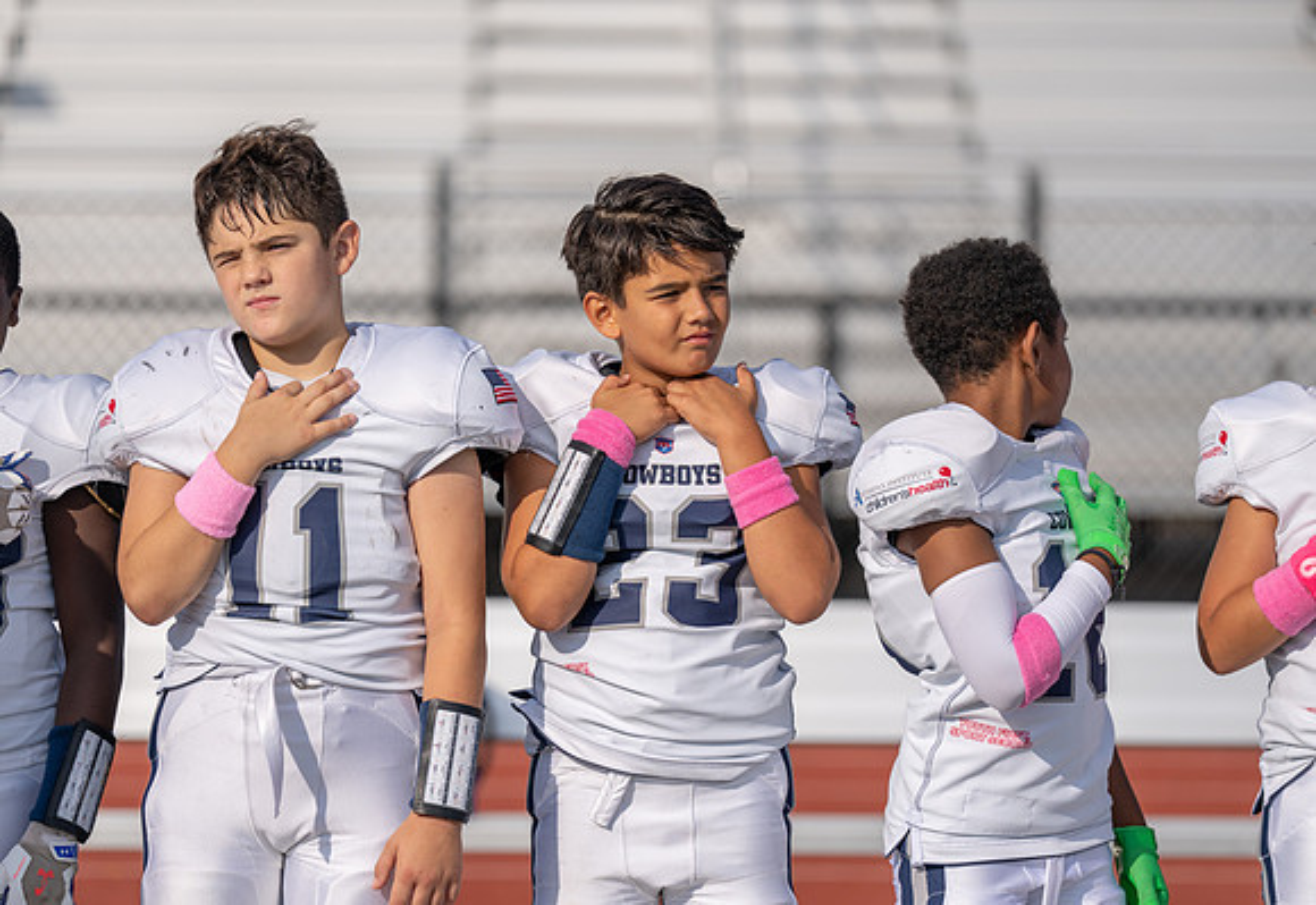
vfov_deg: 7.3
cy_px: 452
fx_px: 7089
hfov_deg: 10.6
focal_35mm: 192
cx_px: 658
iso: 100
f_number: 2.8
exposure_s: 1/4000
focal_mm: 188
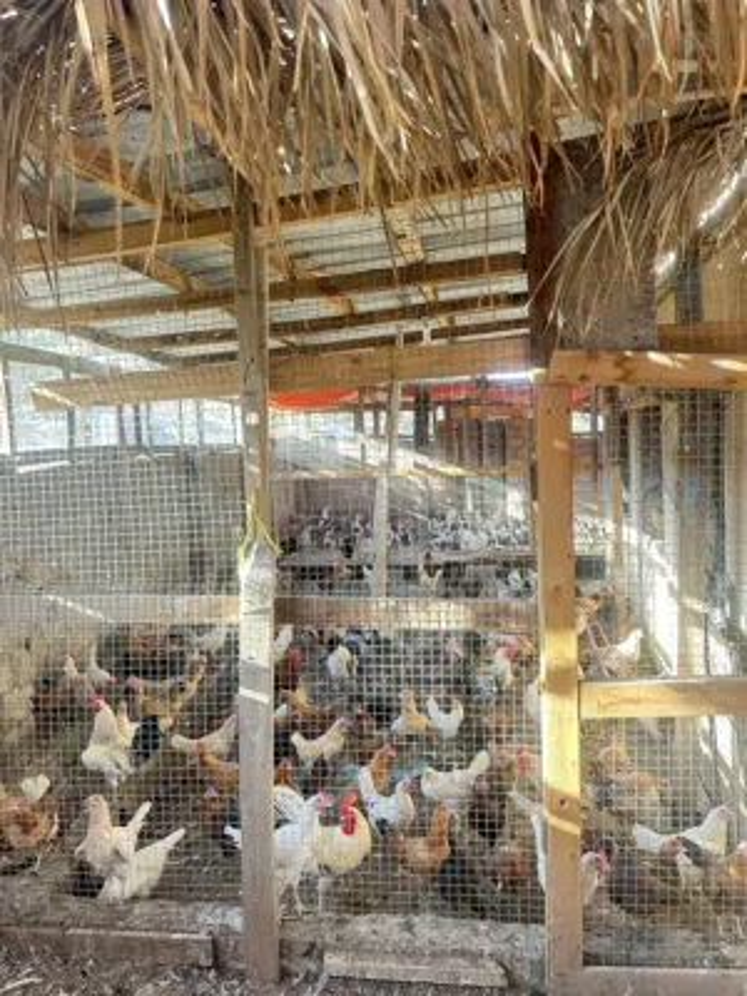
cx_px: 374
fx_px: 691
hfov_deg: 56.8
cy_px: 498
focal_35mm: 24
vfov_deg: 71.6
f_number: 1.78
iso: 160
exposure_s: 1/121
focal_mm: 6.86
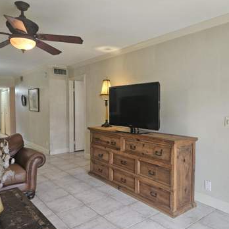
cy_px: 114
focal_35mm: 28
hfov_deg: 57.2
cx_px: 127
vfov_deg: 57.3
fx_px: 210
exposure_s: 1/120
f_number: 1.8
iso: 640
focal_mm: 5.4
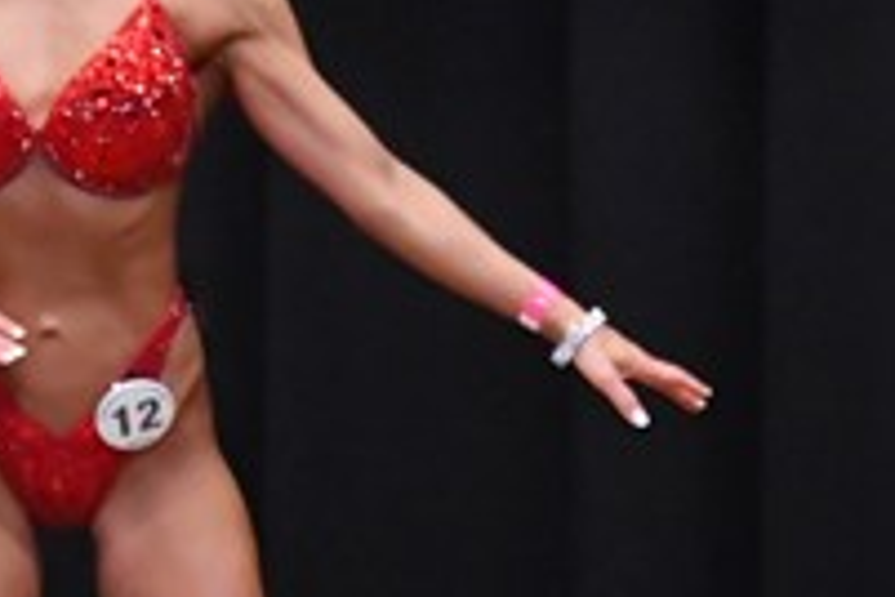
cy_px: 535
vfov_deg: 1.6
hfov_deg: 2.4
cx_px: -11
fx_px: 21578
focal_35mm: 868
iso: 6400
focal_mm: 150
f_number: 5.6
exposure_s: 1/400
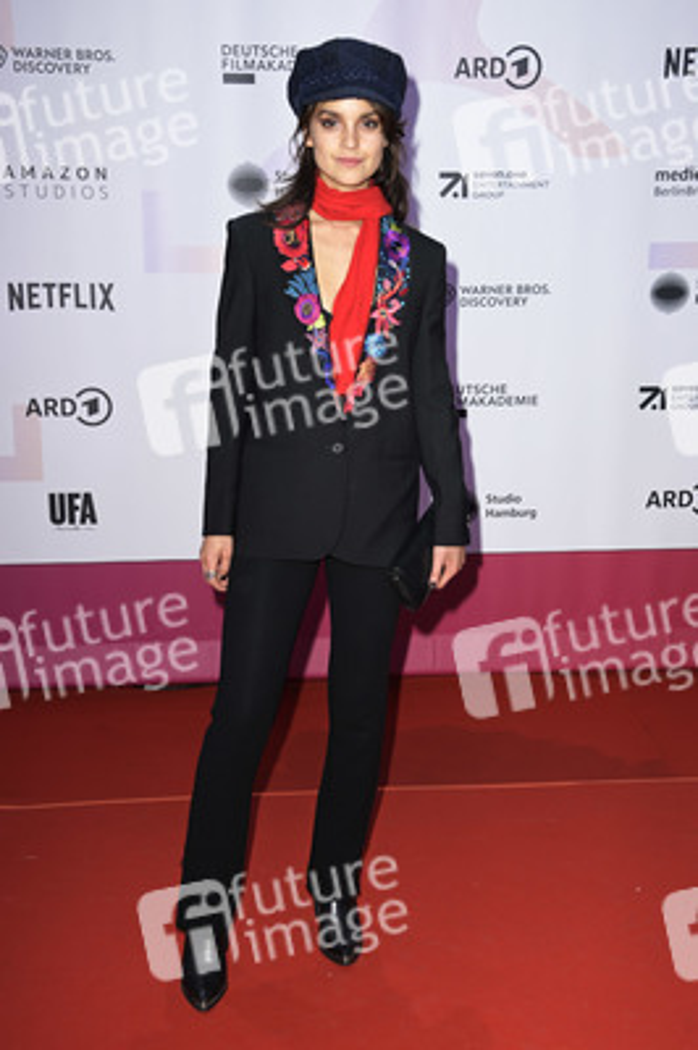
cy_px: 525
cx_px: 349
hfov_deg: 28.0
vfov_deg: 41.1
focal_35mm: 48
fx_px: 1398
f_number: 5.6
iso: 400
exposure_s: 1/250
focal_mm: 48
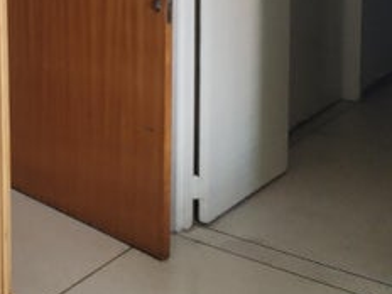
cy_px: -64
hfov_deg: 22.3
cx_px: -93
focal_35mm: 80
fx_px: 906
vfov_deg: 17.5
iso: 704
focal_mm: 4.75
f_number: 1.8
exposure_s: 1/33.3
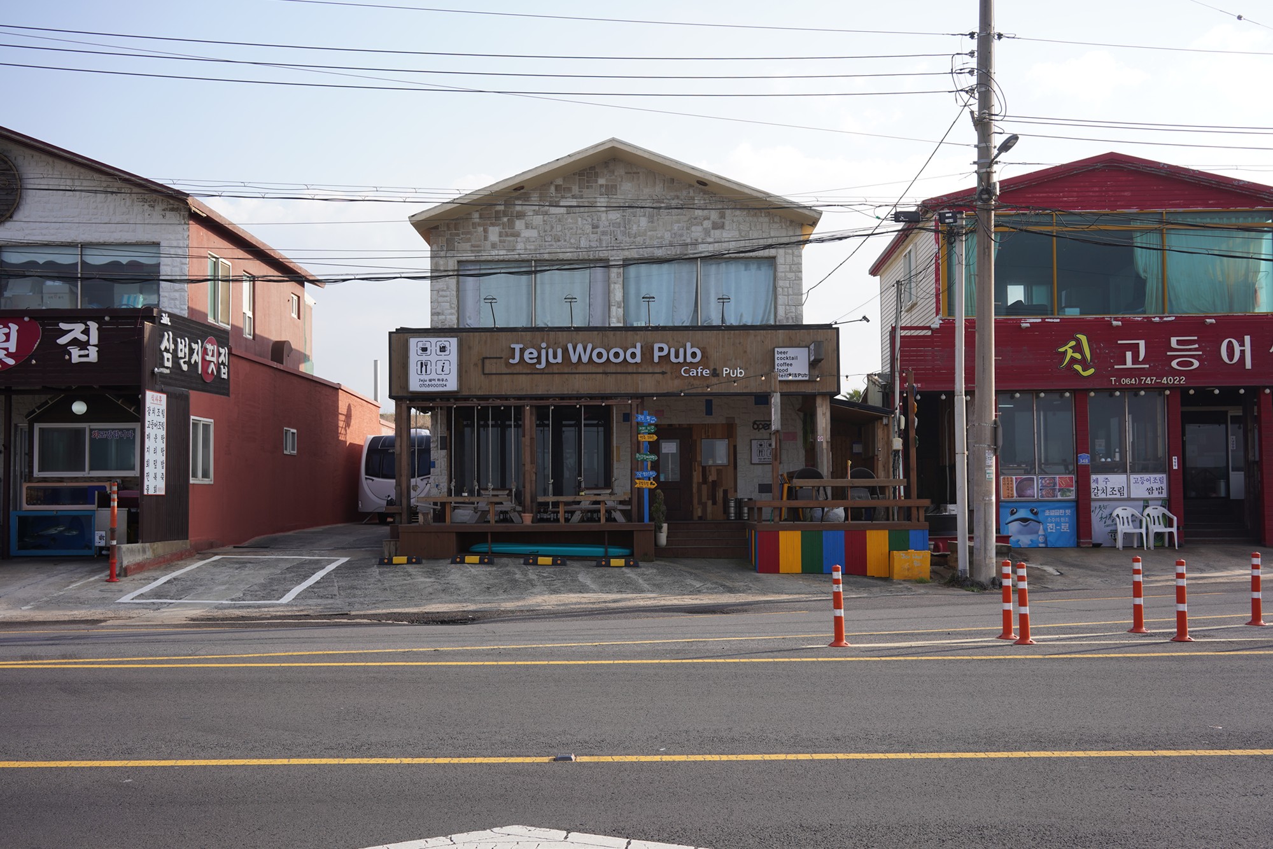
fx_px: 1238
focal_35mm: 35
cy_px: 424
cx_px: 636
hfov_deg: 54.4
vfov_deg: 37.9
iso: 100
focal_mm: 35
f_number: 9
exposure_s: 1/100
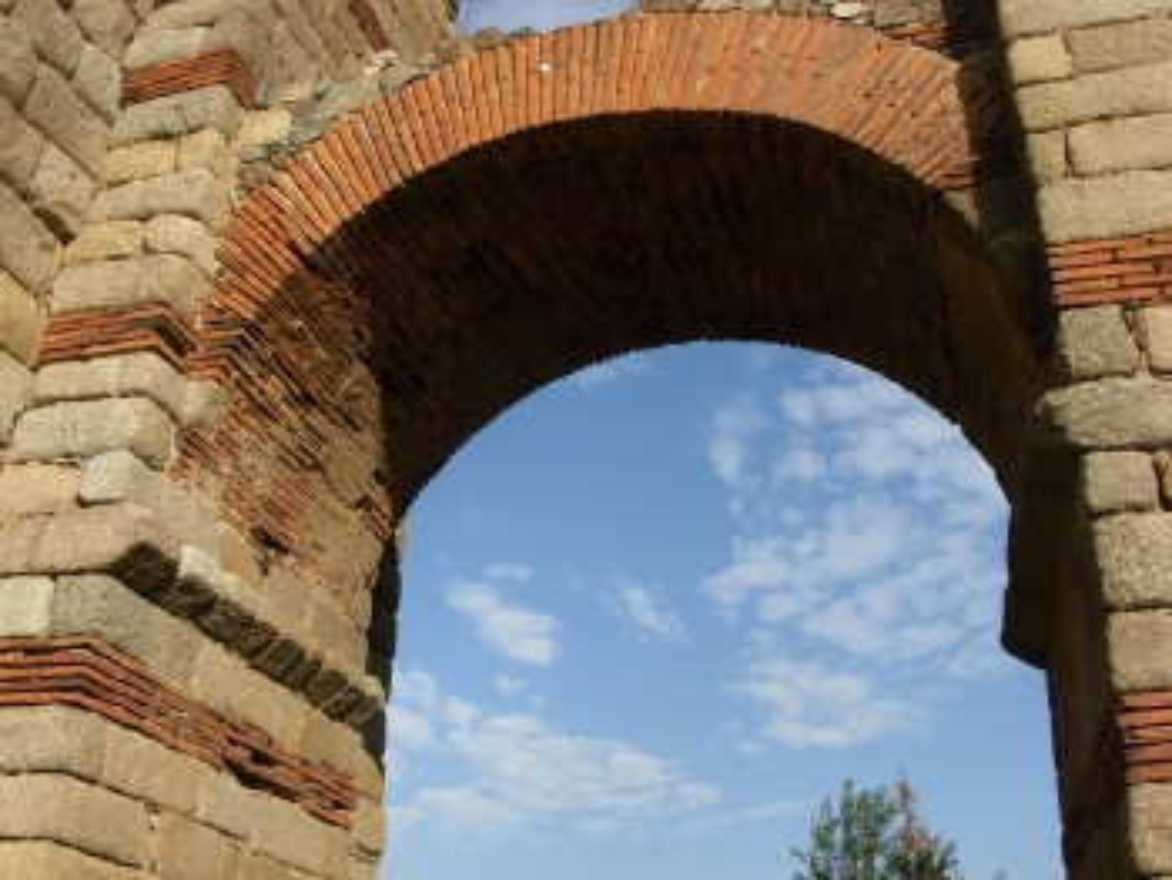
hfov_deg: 48.9
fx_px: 1287
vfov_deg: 37.8
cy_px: 440
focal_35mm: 38
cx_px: 586
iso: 79
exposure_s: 1/512
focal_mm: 6.3
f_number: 4.9
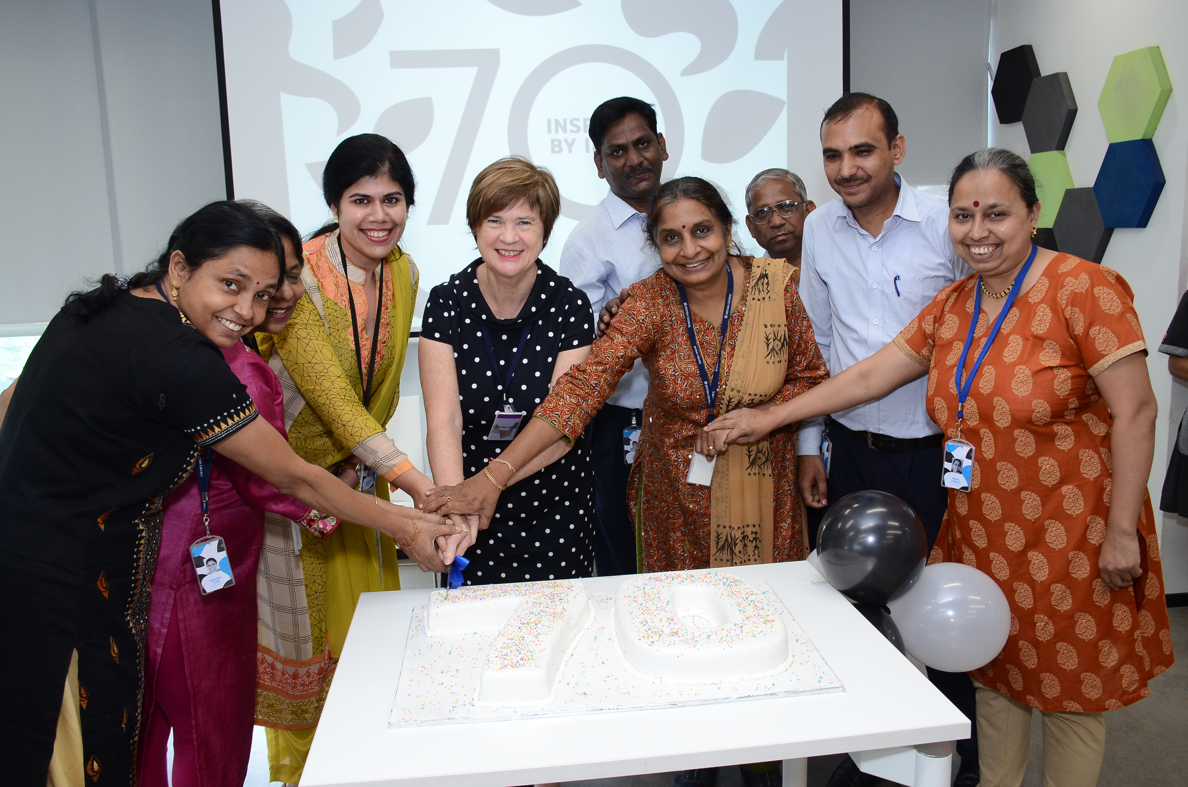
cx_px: 594
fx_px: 988
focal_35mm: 30
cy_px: 394
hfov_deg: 62.0
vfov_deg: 43.4
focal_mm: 20
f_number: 6.3
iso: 1000
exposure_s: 1/125
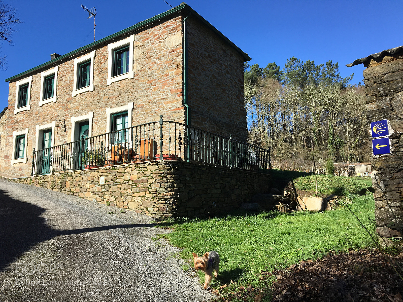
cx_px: 202
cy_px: 151
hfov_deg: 61.7
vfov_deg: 48.2
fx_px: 338
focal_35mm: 29
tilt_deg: +7.9
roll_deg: +0.5
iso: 25
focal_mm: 4.15
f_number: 2.2
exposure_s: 1/1282
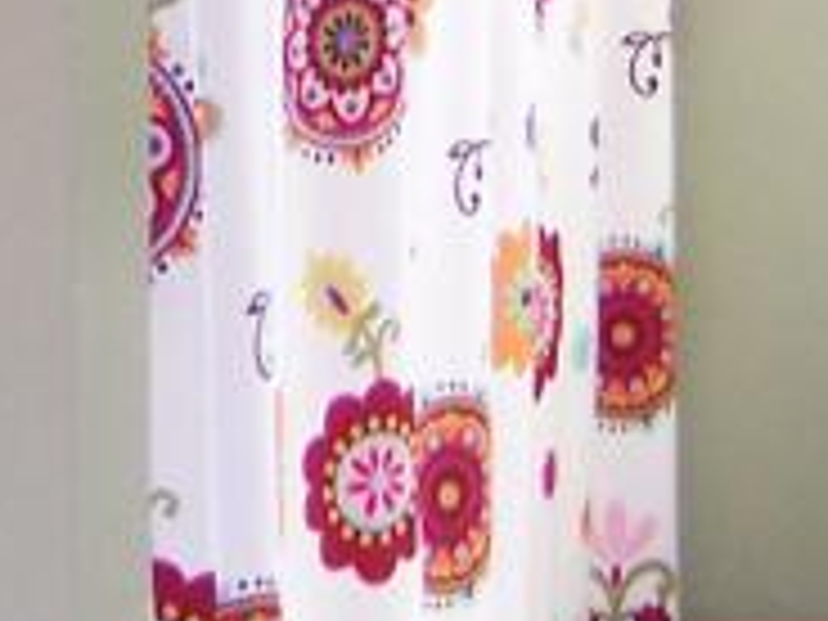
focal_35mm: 200
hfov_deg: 9.7
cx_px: -238
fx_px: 4784
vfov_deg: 7.3
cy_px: -256
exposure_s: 1/60
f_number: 2.4
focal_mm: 5.6
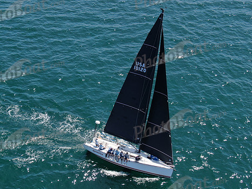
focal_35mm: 65
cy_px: 97
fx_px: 473
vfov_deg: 22.6
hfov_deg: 29.7
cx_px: 100
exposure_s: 1/500
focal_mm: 8.6
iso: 100
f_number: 3.8
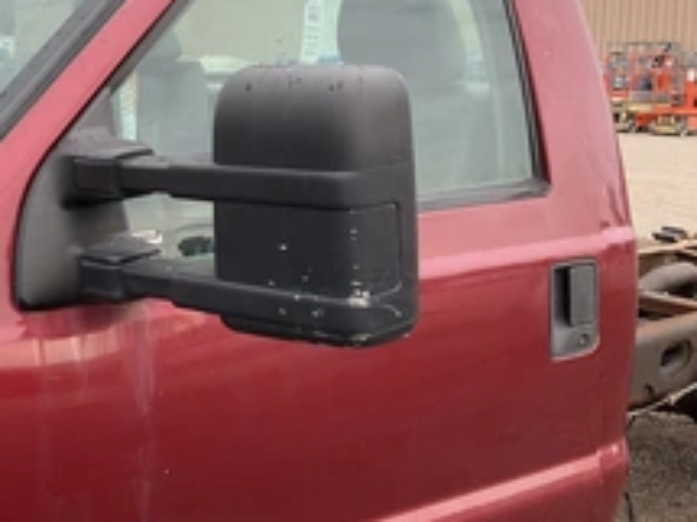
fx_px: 1087
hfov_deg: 34.4
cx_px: 136
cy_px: 198
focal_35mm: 54
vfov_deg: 26.9
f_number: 1.8
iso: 25
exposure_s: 1/273
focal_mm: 3
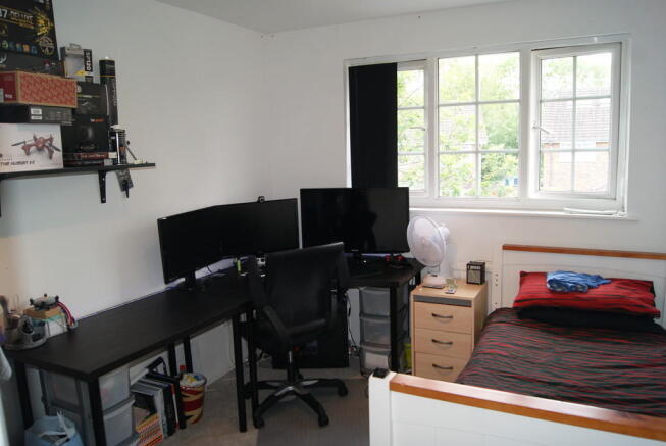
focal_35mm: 27
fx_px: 500
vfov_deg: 48.0
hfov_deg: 67.3
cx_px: 333
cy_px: 223
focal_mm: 18
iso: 400
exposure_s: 1/60
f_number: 5.6
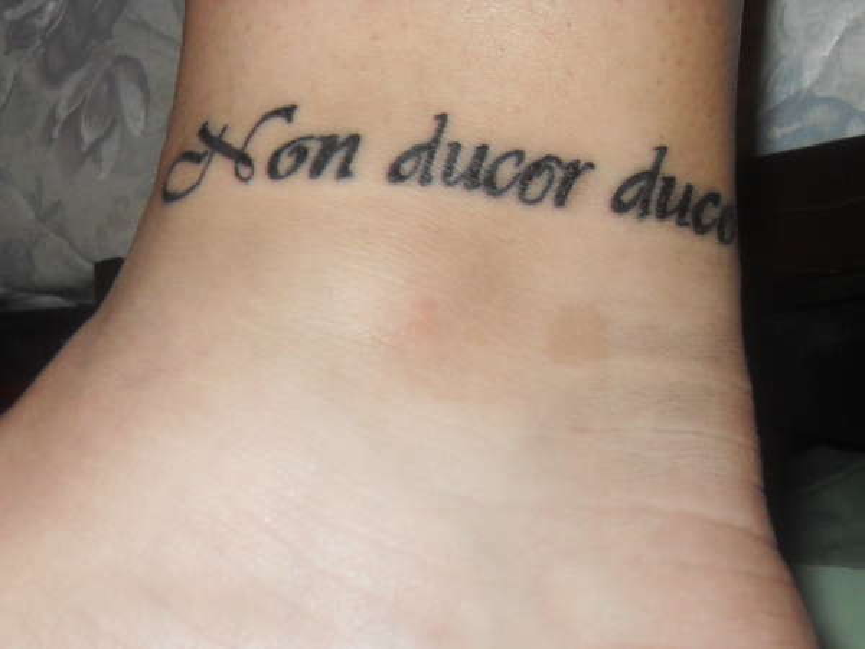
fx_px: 850
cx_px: 432
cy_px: 324
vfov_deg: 41.8
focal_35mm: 34
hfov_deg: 54.0
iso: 100
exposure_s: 1/45
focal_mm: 6.3
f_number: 2.8
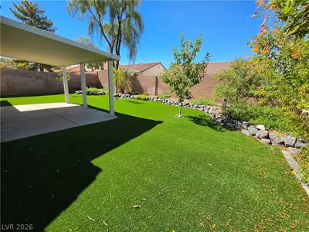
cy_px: 116
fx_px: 116
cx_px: 154
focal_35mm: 13
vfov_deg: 89.9
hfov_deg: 106.2
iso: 32
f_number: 1.9
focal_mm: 2.2
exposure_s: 1/973
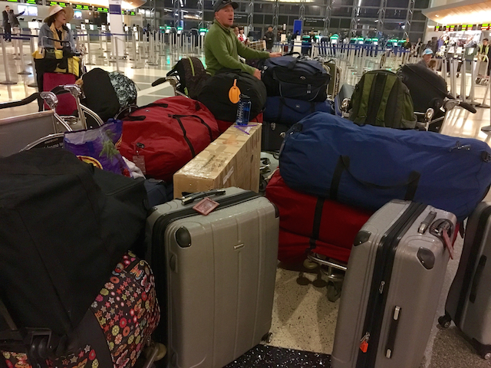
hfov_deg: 61.7
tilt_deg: -19.1
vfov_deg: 48.2
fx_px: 411
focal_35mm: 29
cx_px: 246
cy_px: 184
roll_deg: -2.2
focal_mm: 4.15
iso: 400
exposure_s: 1/15
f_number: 2.2
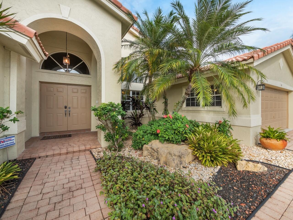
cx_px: 146
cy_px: 110
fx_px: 119
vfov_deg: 85.7
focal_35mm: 14
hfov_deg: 102.1
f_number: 6.3
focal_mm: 7
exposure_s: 1/250
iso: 200
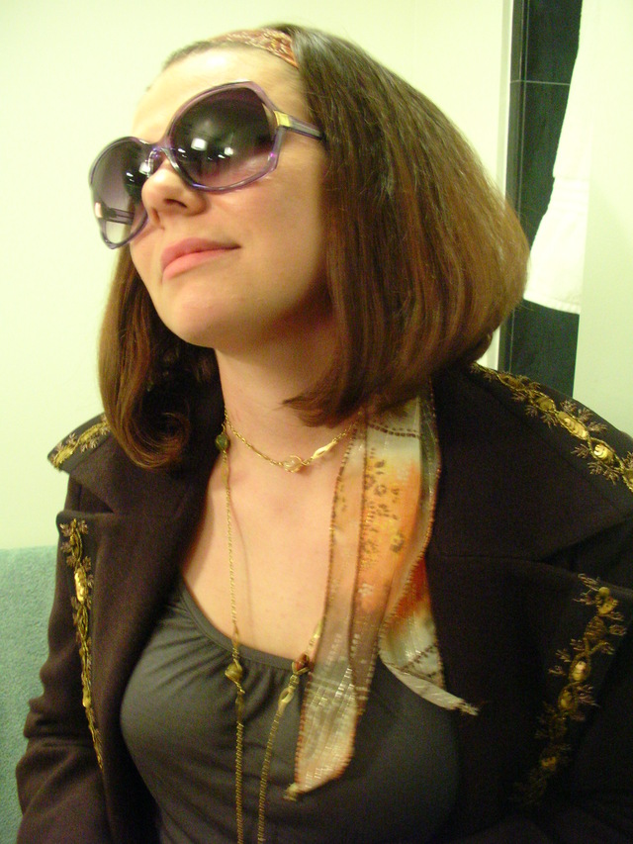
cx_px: 316
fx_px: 853
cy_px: 422
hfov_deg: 40.7
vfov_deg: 52.6
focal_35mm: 35
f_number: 3
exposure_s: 1/8.2
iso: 400
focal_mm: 5.8
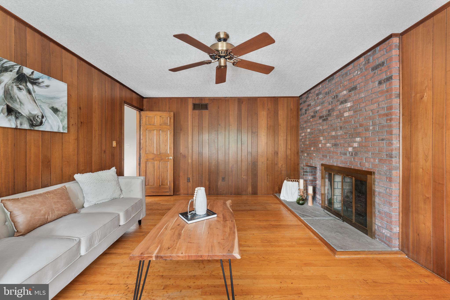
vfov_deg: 81.2
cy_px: 150
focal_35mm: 14
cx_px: 225
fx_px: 175
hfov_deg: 104.3
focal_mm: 14
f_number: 8
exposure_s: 1
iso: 100
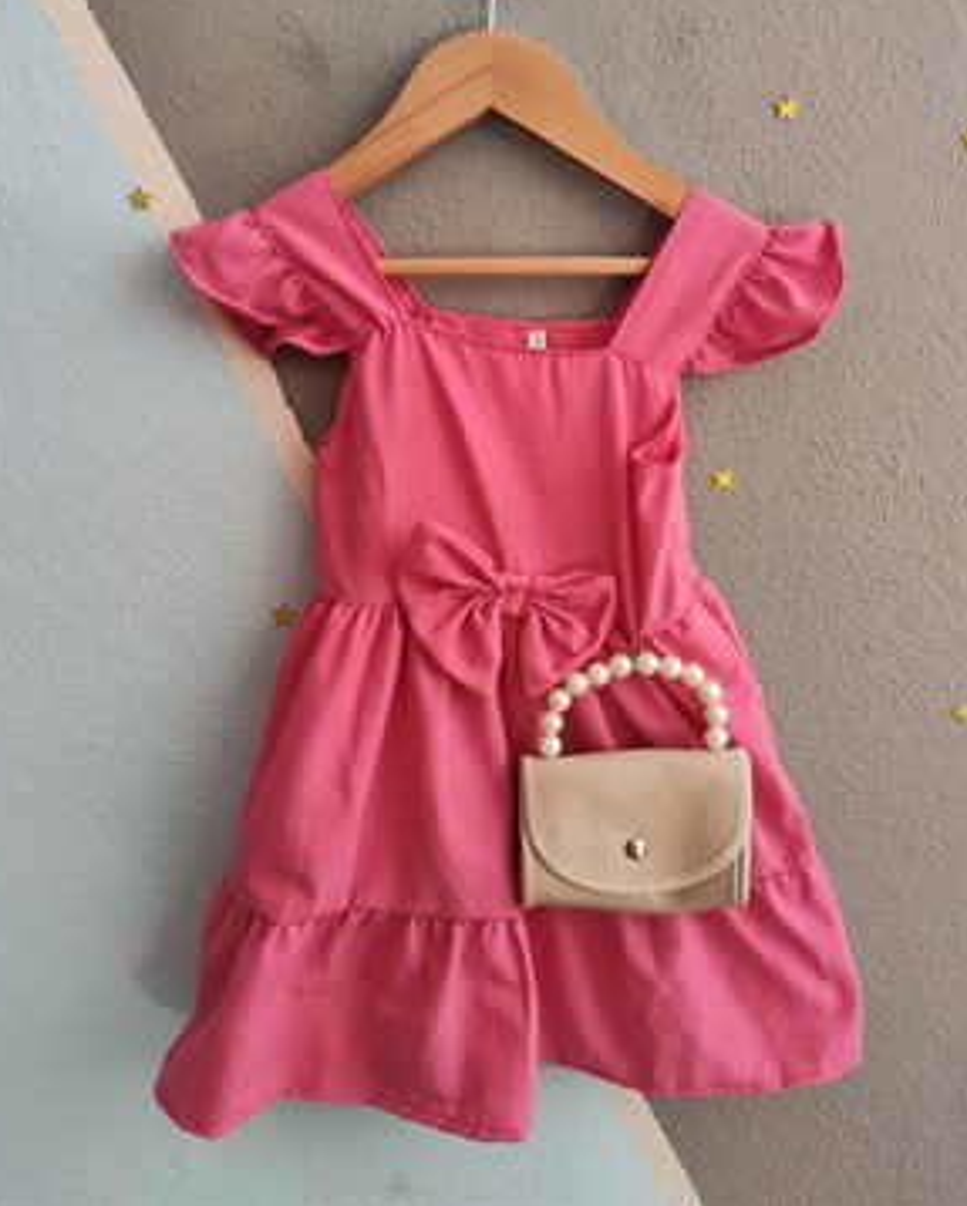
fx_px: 965
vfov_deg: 63.7
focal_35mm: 27
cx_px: 475
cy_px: 517
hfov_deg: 53.2
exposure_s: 1/100
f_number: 1.88
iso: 88
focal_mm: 5.59
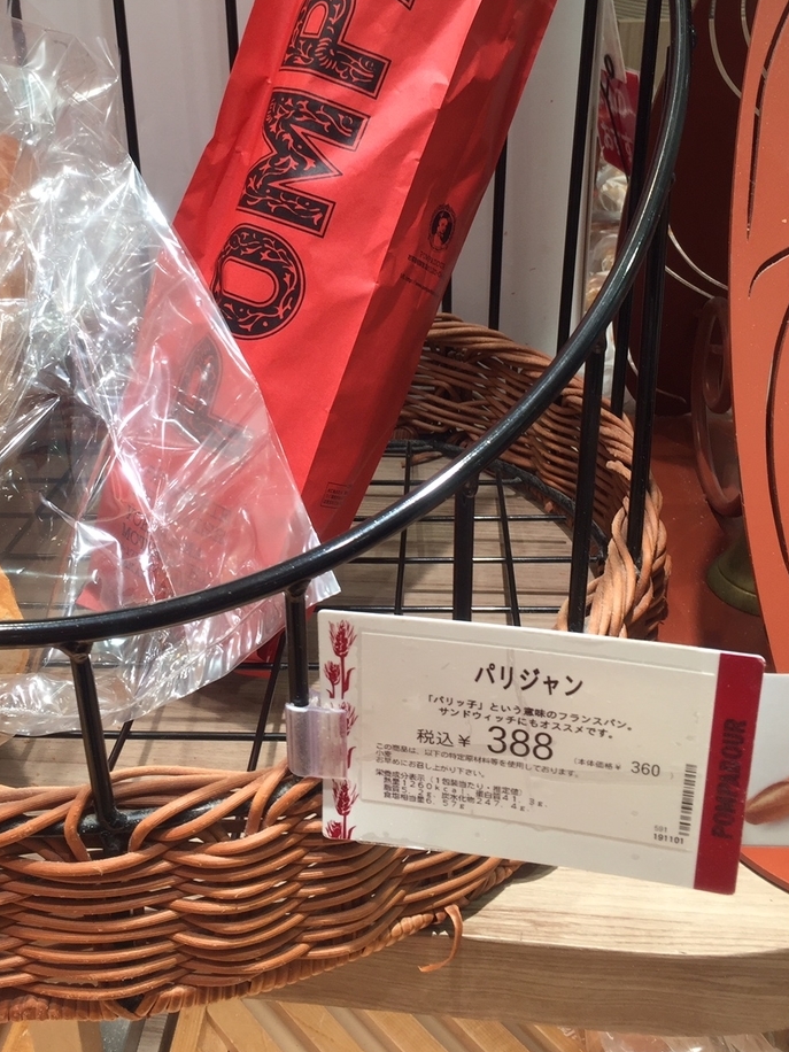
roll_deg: +1.9
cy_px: 371
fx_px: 1155
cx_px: 305
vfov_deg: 48.3
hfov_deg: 37.5
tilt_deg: -23.3
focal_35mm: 38
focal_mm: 4.15
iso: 32
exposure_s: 1/60
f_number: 2.2
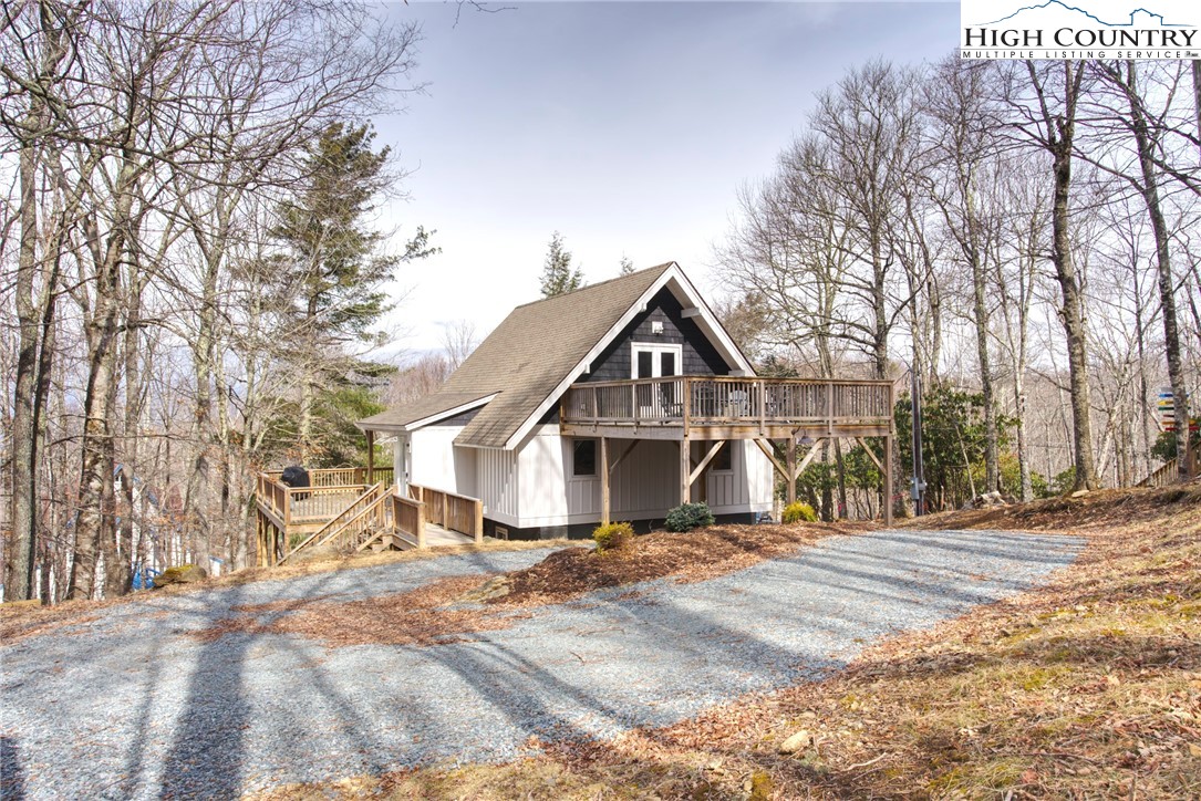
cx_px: 600
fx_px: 834
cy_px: 400
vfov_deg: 51.3
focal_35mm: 25
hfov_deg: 71.5
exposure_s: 1/200
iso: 100
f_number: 9
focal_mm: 25
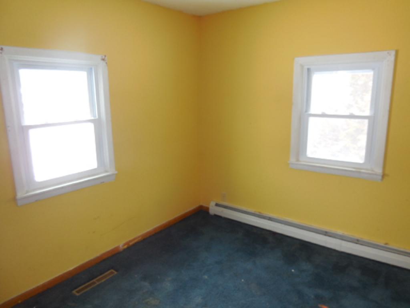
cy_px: 154
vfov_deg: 54.9
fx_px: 296
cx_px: 205
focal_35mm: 25
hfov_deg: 69.4
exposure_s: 1/30
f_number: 3.1
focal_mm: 4.5
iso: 200
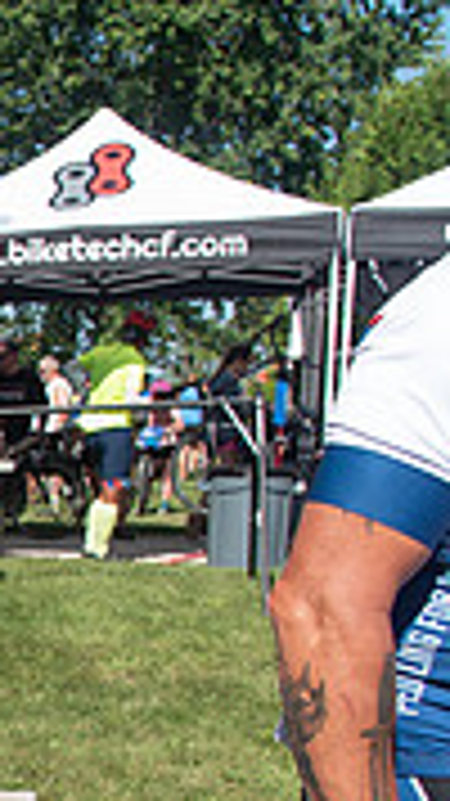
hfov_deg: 12.0
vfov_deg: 25.4
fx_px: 1741
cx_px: -612
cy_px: 659
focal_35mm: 82
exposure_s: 1/500
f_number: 5.6
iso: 200
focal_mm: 24
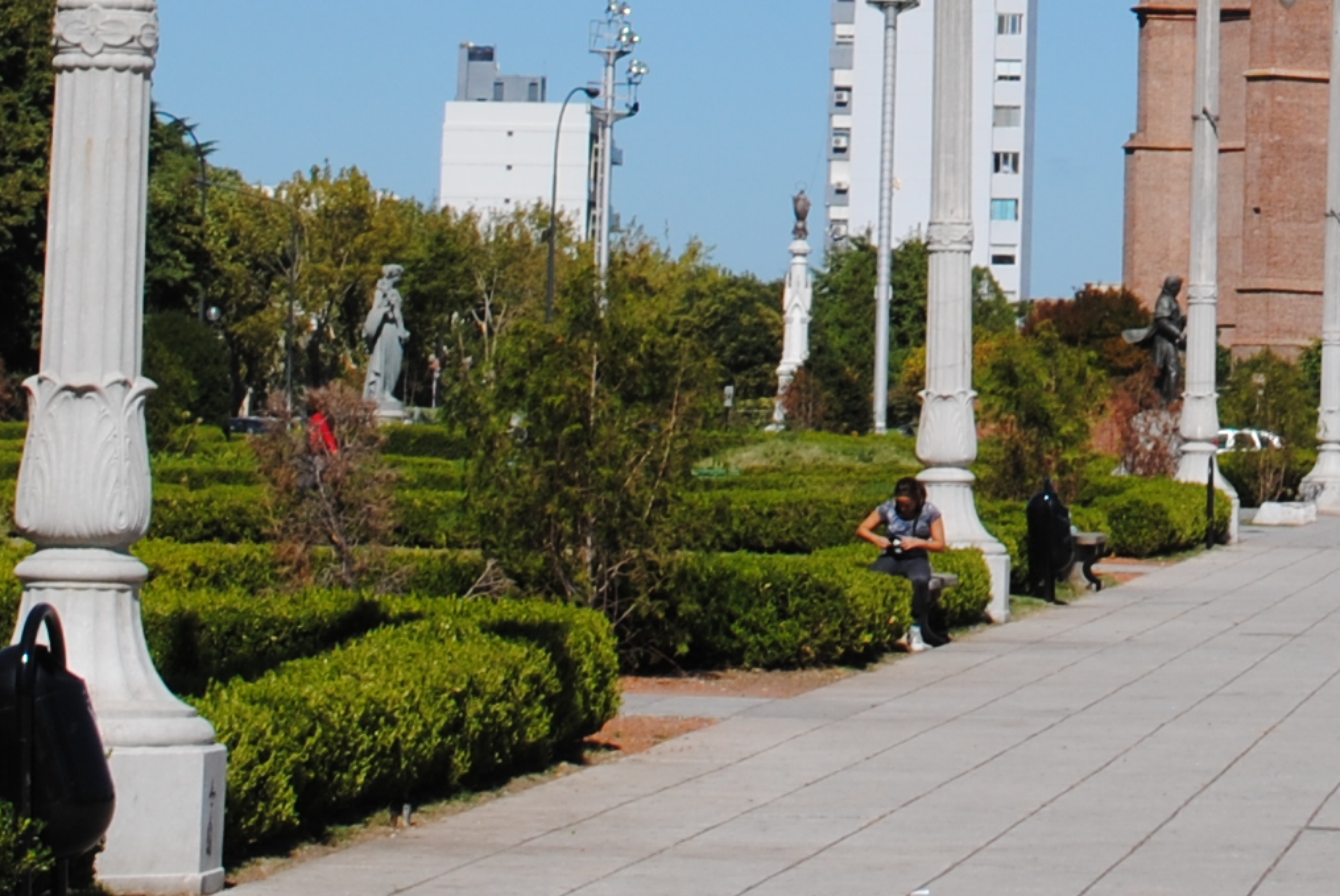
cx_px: 1609
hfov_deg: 11.0
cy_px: -667
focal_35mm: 183
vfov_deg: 7.3
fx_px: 6819
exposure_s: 1/400
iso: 100
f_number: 10
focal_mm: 32
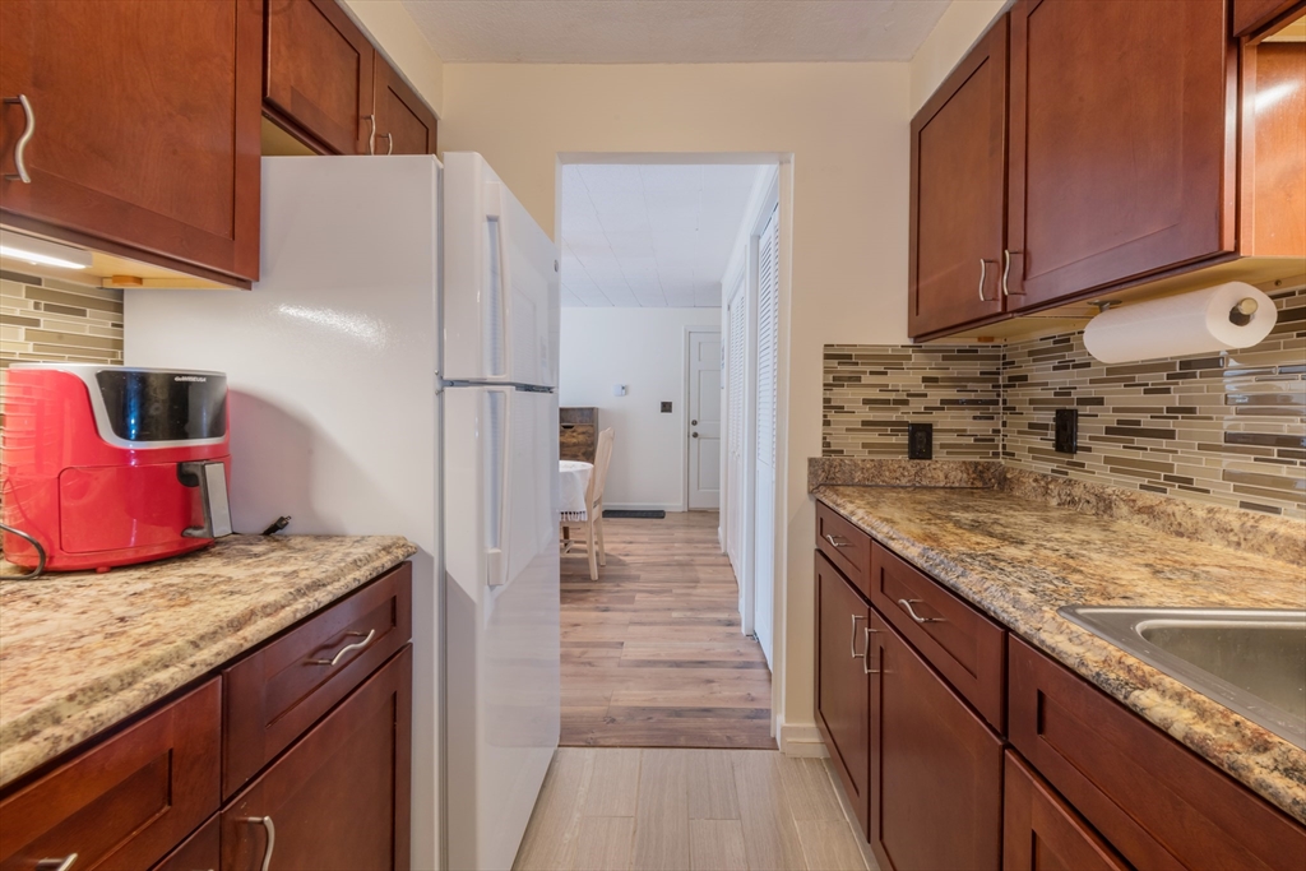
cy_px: 436
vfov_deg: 77.3
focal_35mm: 15
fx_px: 544
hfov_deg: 100.4
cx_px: 653
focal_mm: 15
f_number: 16
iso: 250
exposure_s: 1/1.25
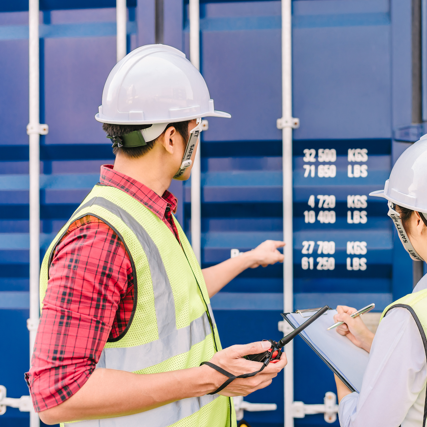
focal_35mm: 45
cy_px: 214
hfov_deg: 37.0
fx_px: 628
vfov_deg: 37.6
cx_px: 297
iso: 250
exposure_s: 1/500
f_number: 2.8
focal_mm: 35
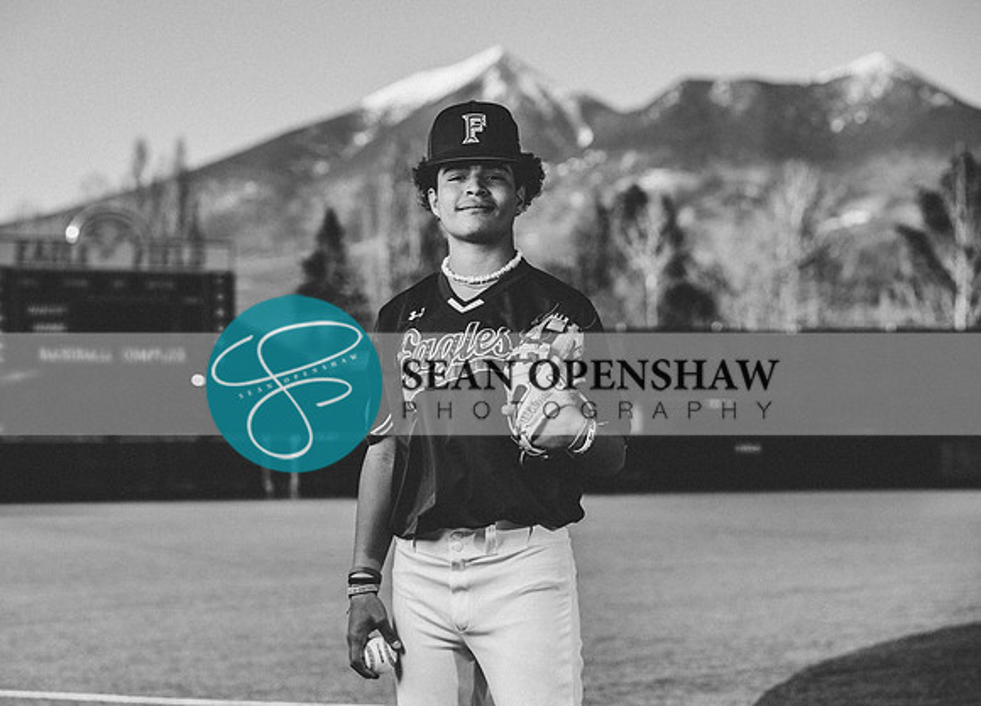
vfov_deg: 12.6
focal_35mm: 114
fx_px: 3189
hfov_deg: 17.5
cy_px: 361
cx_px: 461
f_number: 4.5
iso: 125
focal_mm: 104
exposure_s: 1/800
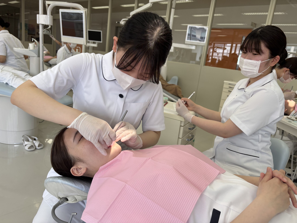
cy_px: 112
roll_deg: -7.0
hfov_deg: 67.3
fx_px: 223
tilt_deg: -14.1
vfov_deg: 53.1
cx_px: 148
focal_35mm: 26
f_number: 1.6
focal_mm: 5.96
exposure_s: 1/329
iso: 50
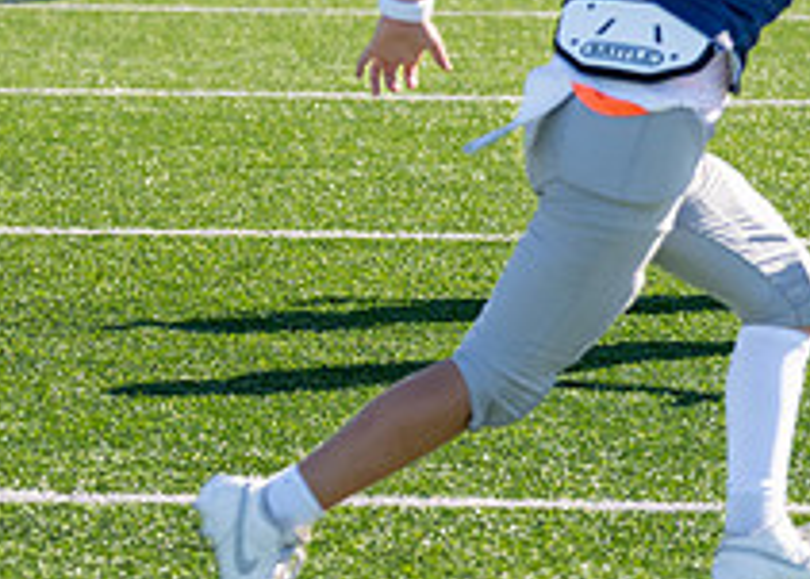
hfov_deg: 7.4
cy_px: -266
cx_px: -210
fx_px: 6215
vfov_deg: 5.3
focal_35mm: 270
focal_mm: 79
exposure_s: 1/4000
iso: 320
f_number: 2.8
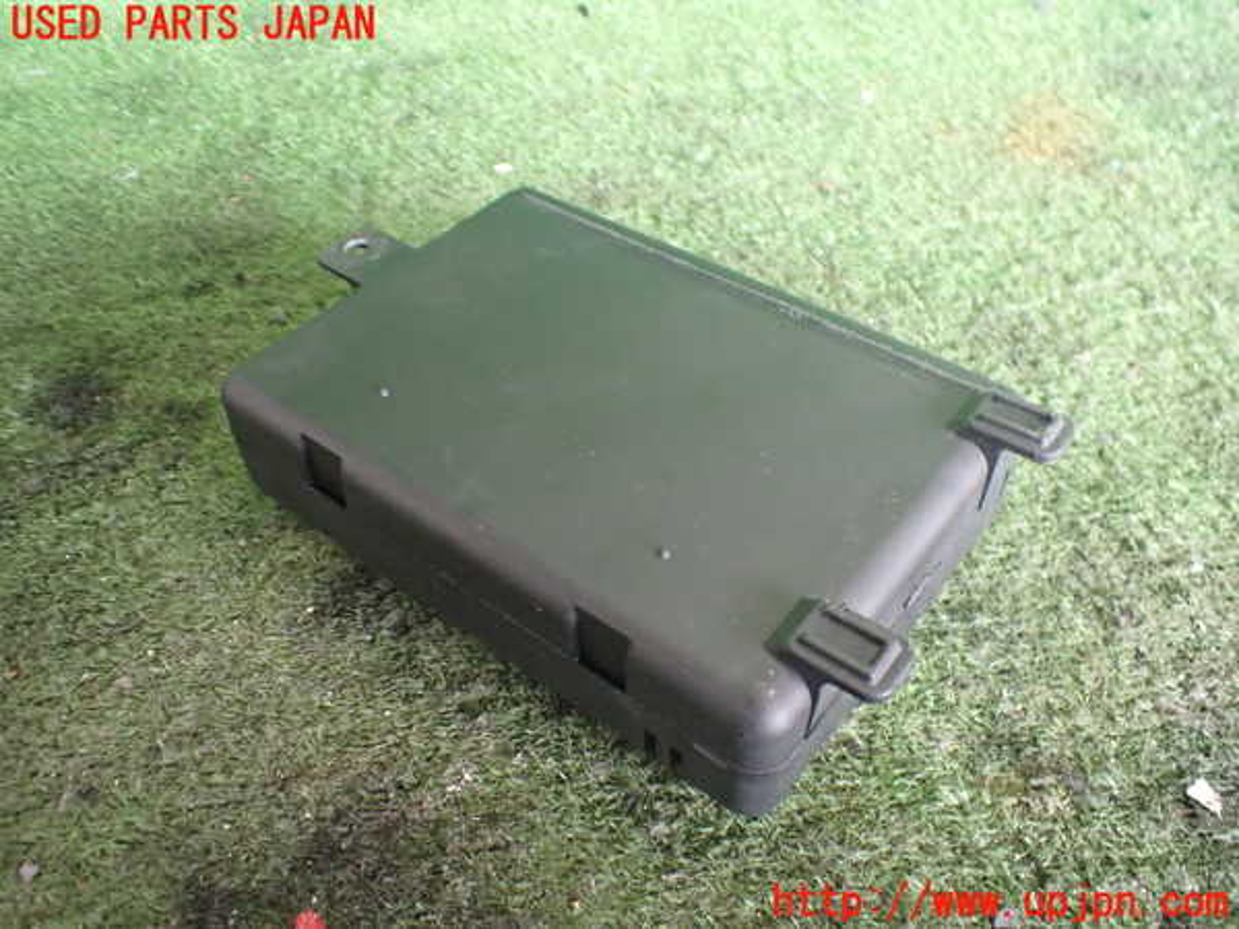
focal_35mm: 30
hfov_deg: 60.0
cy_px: 464
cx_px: 620
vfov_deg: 46.8
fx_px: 1074
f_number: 2.3
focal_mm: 5.4
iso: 800
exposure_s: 1/80
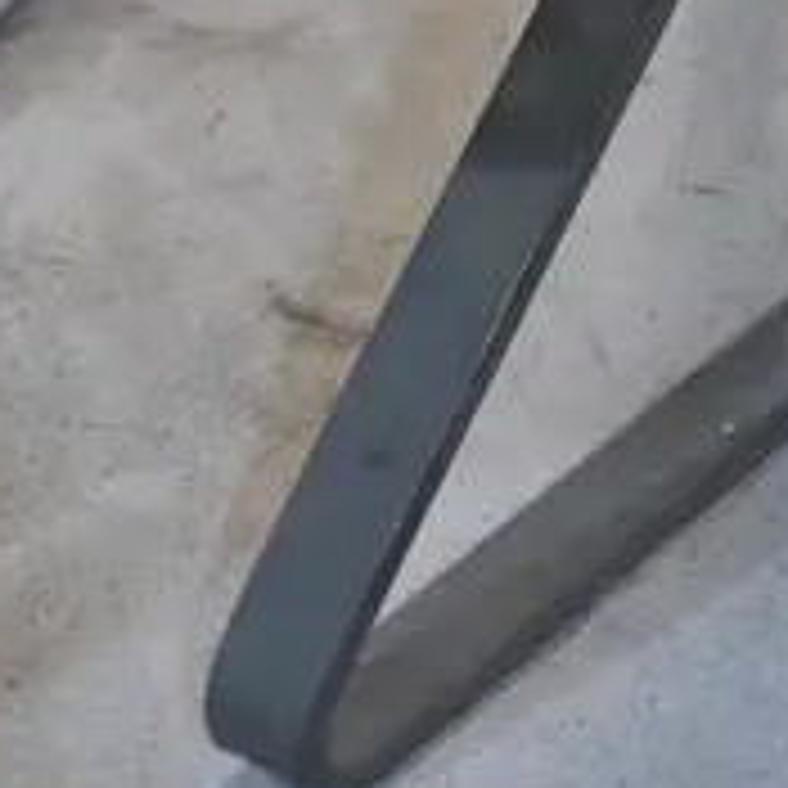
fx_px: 3734
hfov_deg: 11.0
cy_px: -774
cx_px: 1526
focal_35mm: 145
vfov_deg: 11.0
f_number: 3.5
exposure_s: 1/60
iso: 640
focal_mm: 14
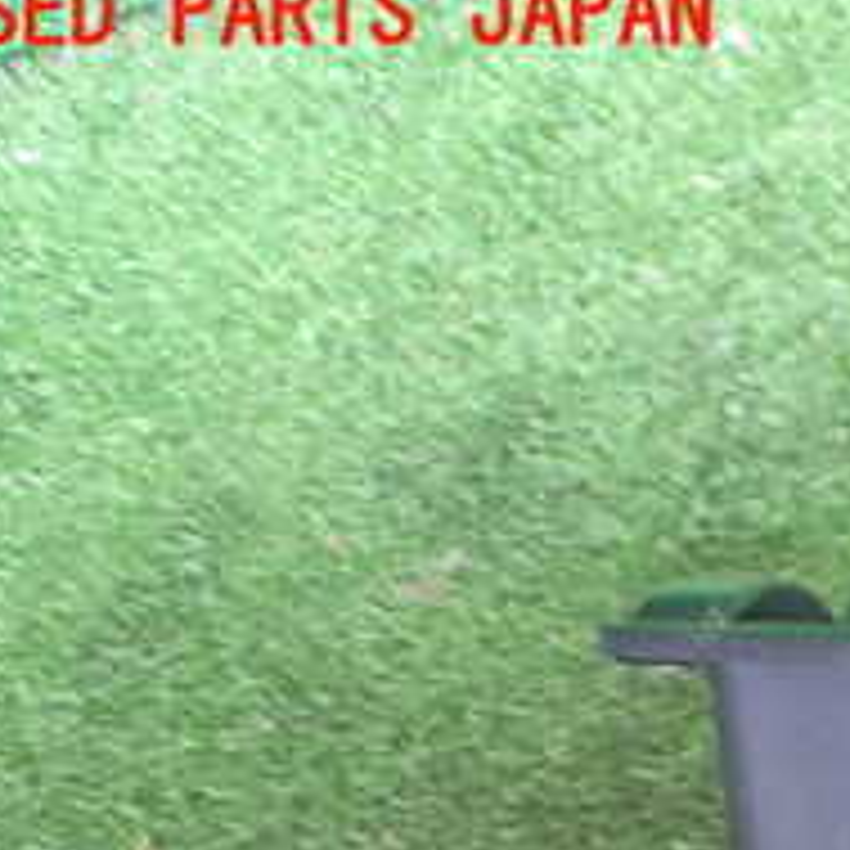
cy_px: 971
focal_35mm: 84
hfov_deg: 18.5
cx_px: 1246
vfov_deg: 19.6
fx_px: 2334
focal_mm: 5.4
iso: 800
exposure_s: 1/50
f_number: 2.3
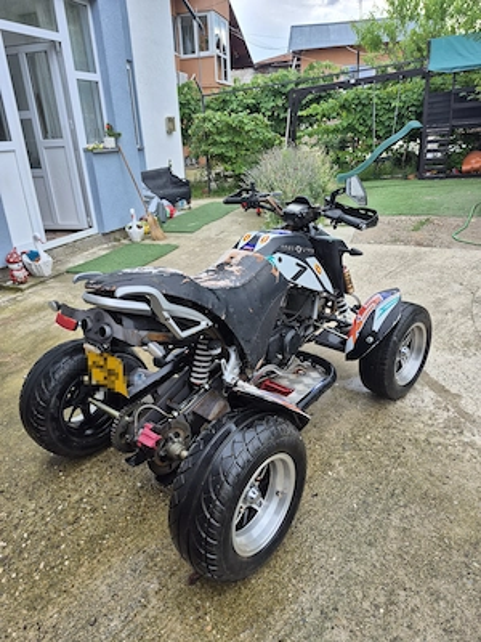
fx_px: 426
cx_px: 240
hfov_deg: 58.9
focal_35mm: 23
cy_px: 321
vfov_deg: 73.9
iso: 25
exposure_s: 1/385
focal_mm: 5.4
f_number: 1.8
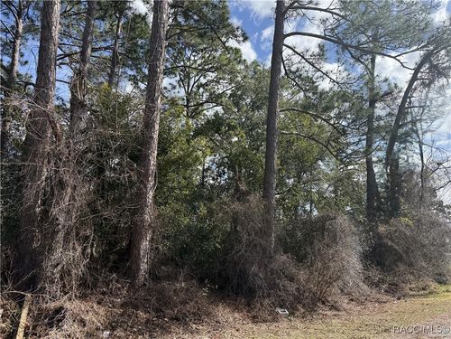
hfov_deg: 71.6
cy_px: 170
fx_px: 313
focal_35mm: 24
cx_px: 226
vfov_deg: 56.8
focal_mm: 6.76
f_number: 1.78
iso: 100
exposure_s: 1/3759
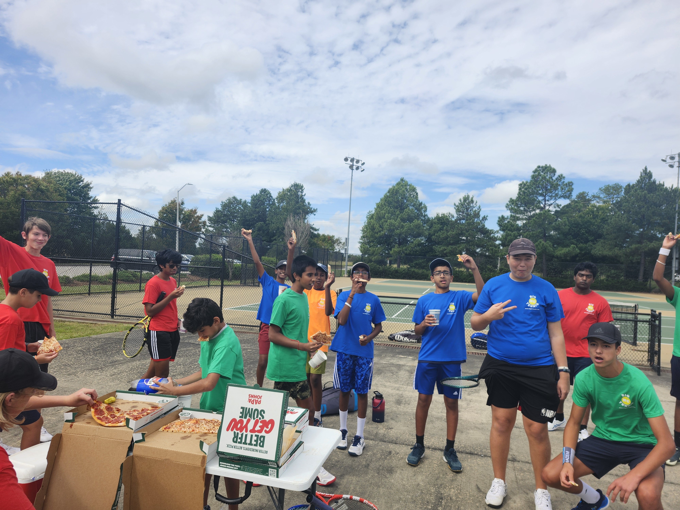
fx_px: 452
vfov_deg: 58.9
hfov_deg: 73.9
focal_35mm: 23
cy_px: 255
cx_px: 340
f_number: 1.8
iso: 25
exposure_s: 1/1290
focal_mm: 5.54
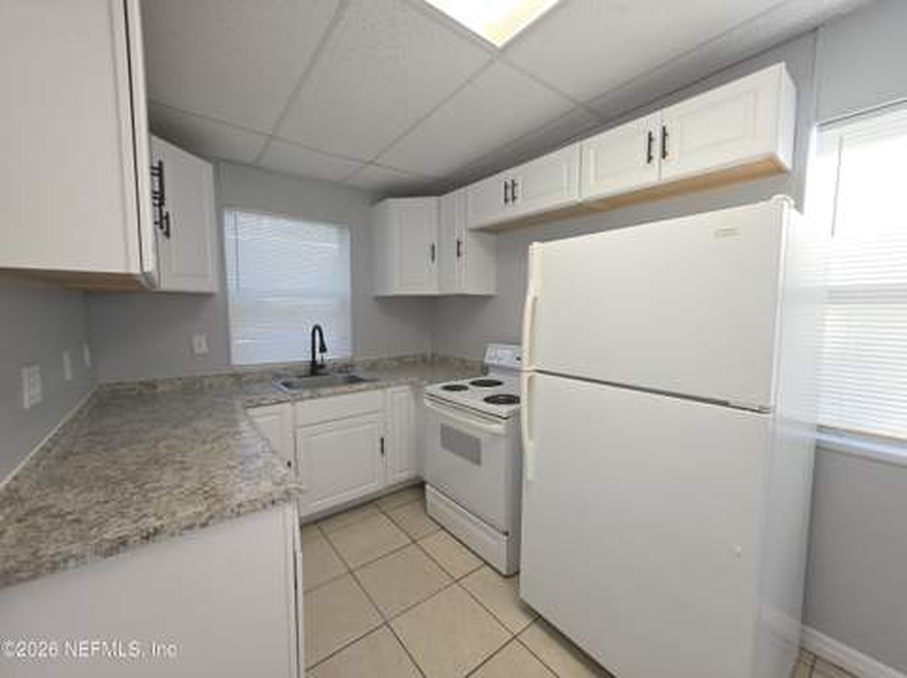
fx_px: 340
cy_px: 339
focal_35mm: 13
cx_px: 454
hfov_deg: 106.2
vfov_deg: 89.8
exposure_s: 1/60
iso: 64
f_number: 1.9
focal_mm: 2.2
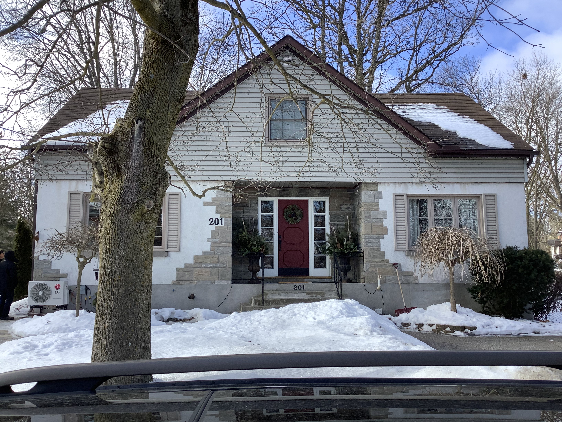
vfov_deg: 45.4
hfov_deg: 58.4
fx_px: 503
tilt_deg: +7.4
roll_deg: +0.0
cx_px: 281
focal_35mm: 31
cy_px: 211
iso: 25
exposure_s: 1/466
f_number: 2.4
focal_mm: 3.3
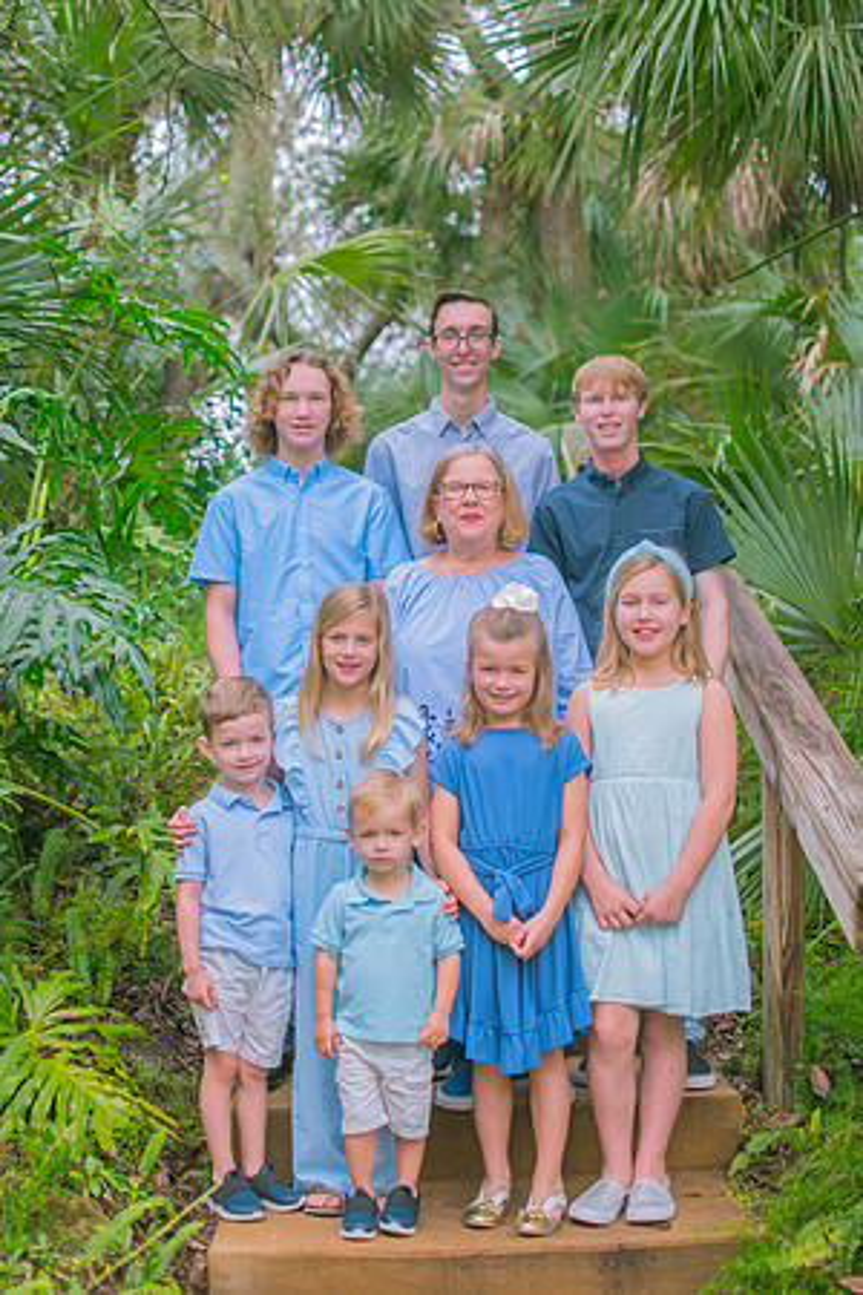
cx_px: 432
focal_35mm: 52
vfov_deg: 38.2
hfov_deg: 26.0
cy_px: 648
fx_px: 1870
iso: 100
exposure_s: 1/250
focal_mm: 35
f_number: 2.2
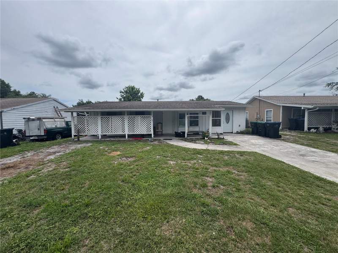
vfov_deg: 85.7
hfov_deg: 102.1
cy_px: 126
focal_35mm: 14
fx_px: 137
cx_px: 169
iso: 50
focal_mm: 2.22
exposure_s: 1/2985
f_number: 2.2
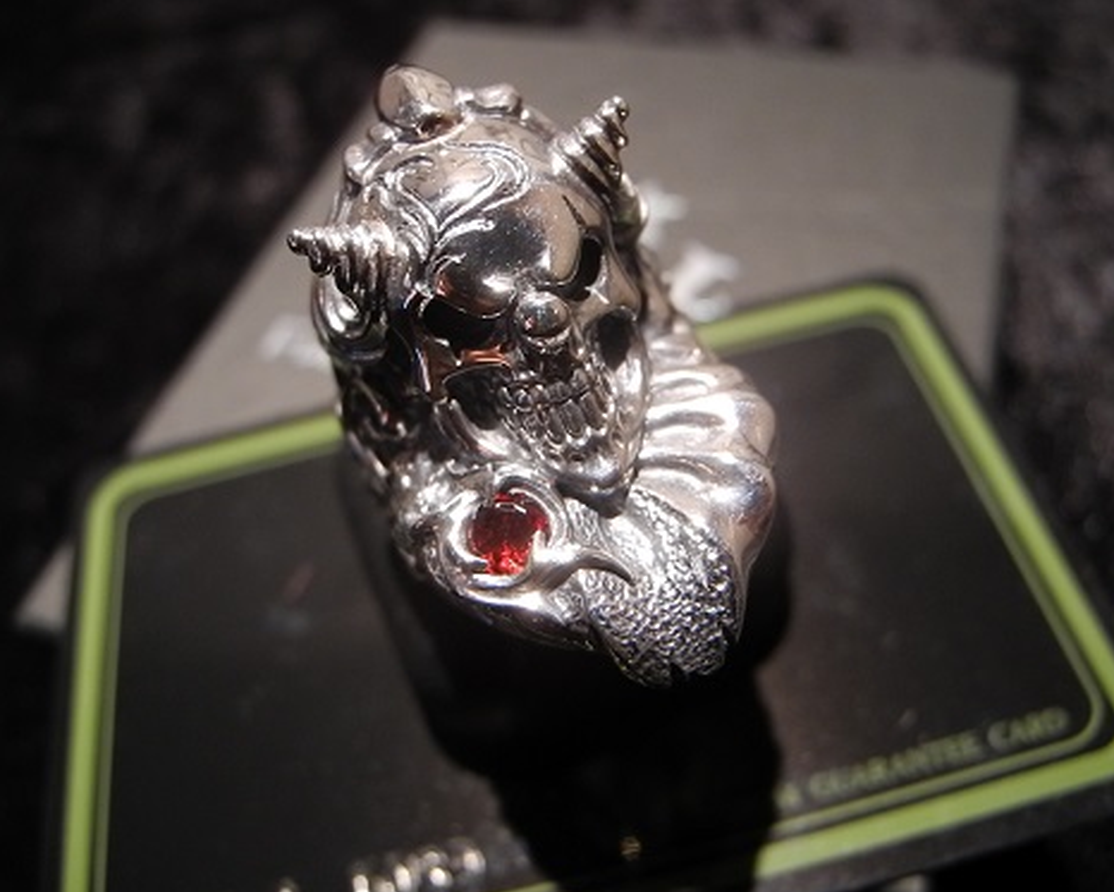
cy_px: 440
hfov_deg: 58.7
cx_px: 581
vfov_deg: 48.5
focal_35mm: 30
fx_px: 989
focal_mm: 6
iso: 400
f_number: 2.8
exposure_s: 1/80
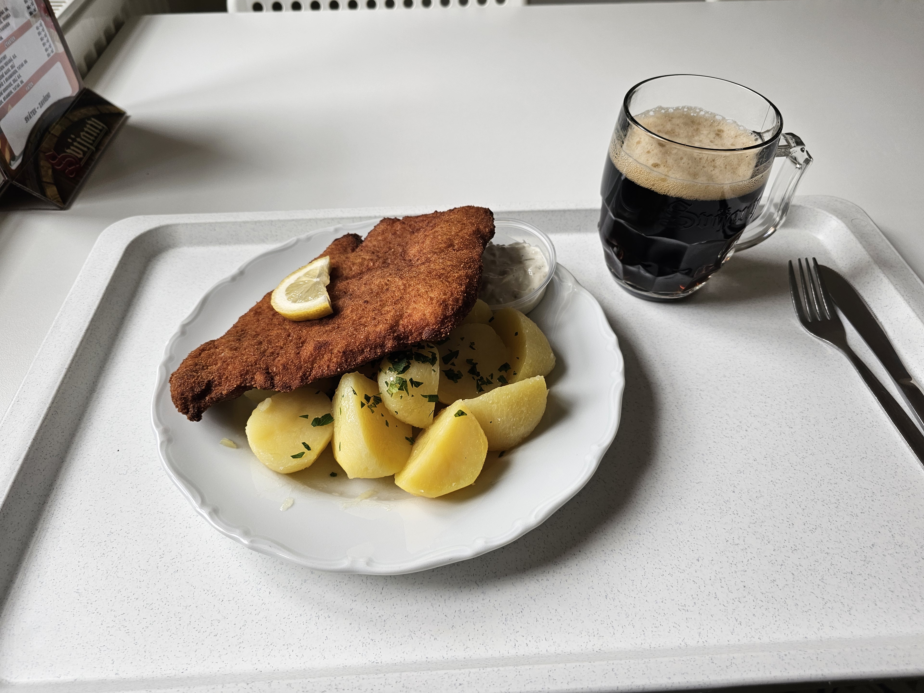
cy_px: 339
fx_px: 641
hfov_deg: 71.6
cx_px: 455
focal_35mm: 24
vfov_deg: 56.8
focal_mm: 6.3
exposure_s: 1/100
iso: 32
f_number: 1.7
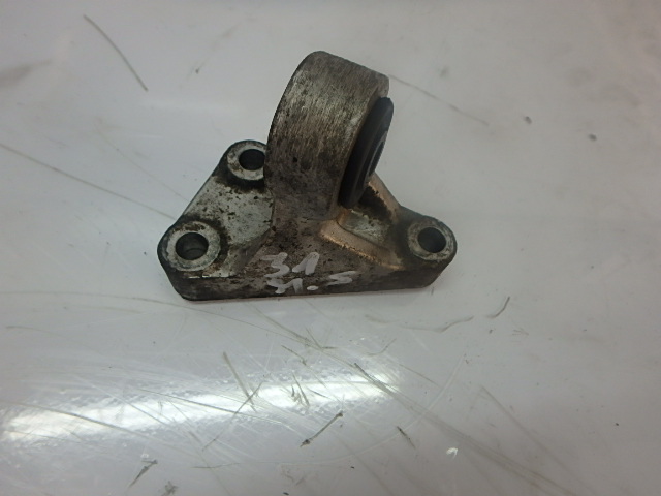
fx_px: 401
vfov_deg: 63.4
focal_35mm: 21
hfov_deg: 79.0
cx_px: 330
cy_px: 248
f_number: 3.5
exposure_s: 1/80
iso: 125
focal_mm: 3.7
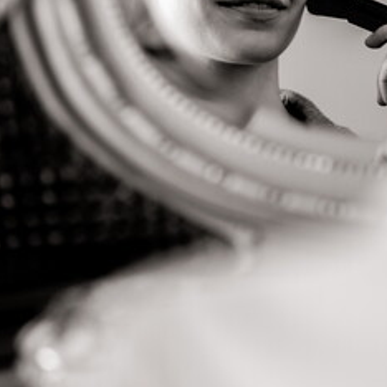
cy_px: 83
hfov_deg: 9.5
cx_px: 423
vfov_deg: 9.6
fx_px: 2302
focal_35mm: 182
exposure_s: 1/100
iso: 200
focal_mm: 85
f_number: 2.2
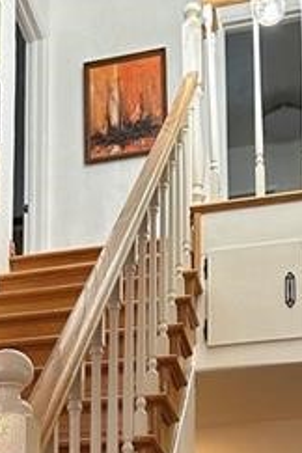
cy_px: 563
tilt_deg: +6.5
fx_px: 994
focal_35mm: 79
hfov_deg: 16.8
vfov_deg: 23.2
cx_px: -22
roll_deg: -0.2
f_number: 1.78
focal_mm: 6.86
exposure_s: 1/60
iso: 250
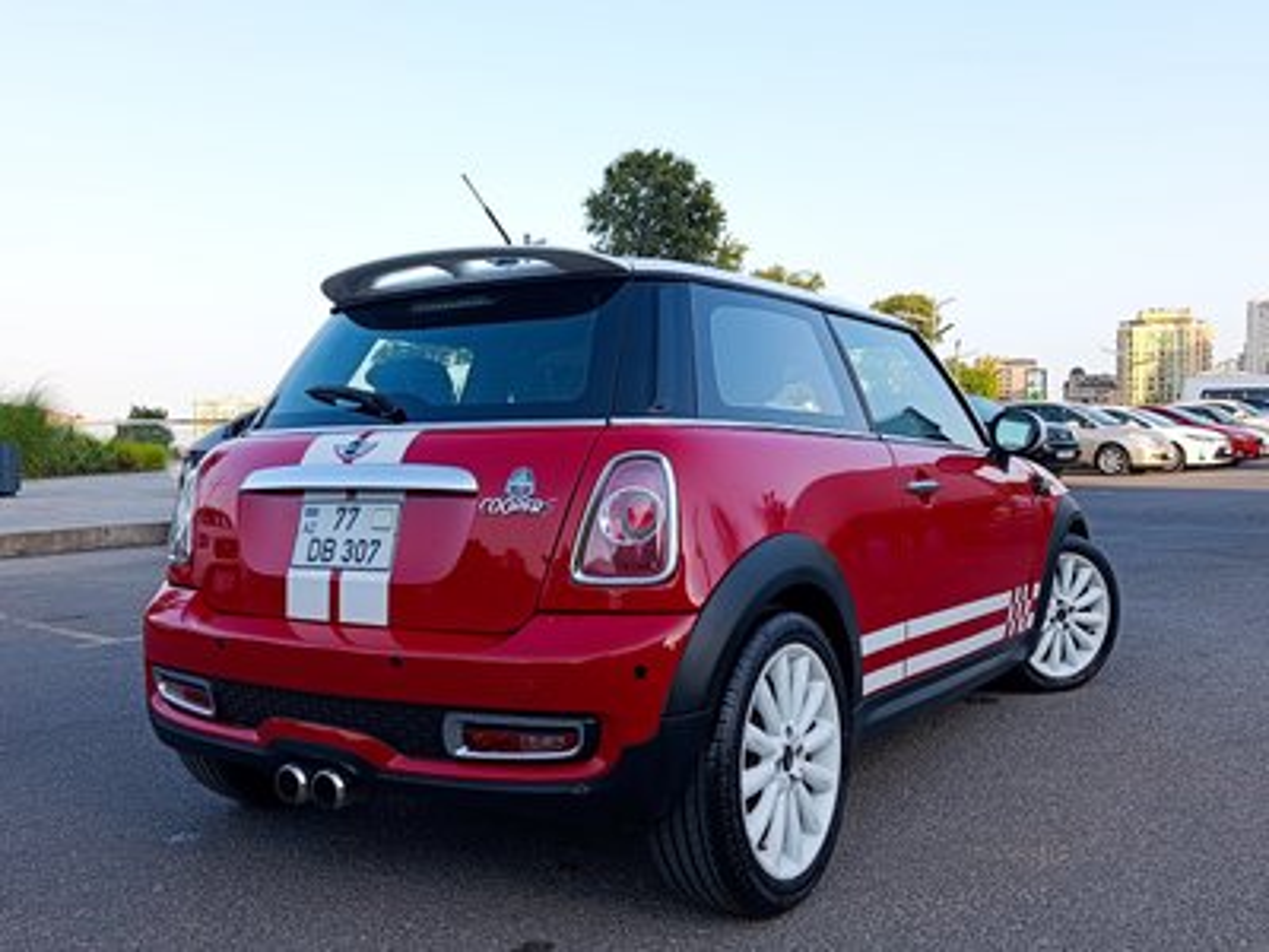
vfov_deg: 46.8
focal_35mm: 30
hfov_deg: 60.0
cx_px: 634
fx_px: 1100
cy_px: 476
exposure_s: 1/198
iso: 50
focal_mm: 6.11
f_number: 1.65
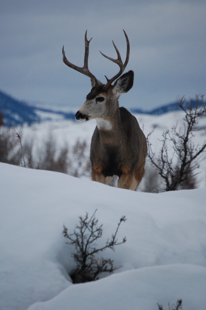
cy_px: 138
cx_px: 101
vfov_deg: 6.2
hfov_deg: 4.1
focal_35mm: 333
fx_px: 2863
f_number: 5.6
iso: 800
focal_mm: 200
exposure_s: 1/400
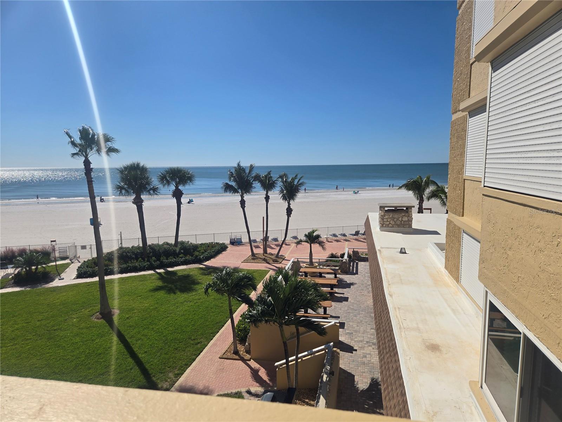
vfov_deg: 58.9
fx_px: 373
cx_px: 281
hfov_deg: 73.9
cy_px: 211
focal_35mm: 23
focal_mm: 5.4
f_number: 1.8
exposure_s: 1/4364
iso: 25
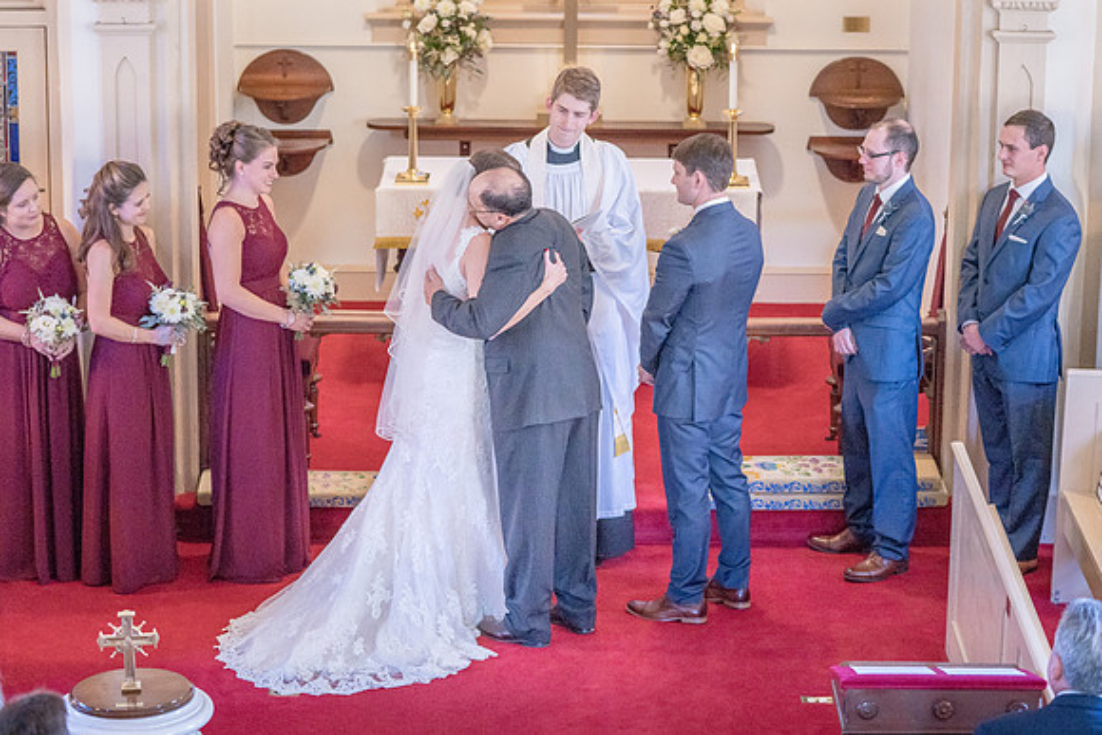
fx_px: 3156
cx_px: 527
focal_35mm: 103
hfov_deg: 19.8
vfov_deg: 13.3
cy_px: 288
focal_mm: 81
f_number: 2.8
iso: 2000
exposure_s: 1/250
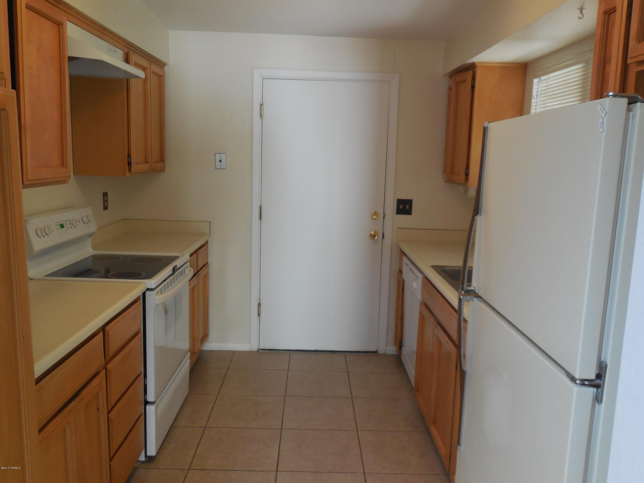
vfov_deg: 46.8
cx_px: 322
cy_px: 242
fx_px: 558
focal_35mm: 30
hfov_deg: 60.0
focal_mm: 5.3
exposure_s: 1/30
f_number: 3.2
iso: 400
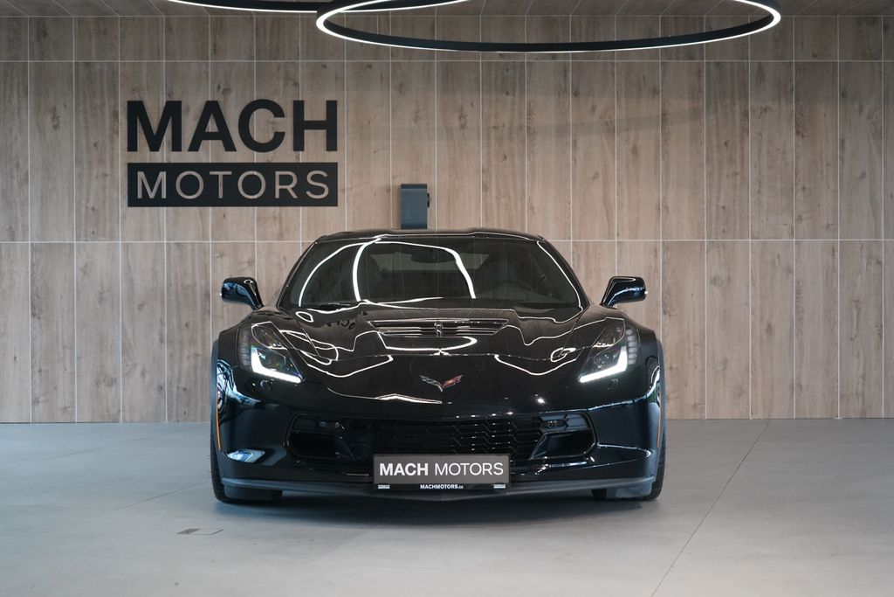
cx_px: 447
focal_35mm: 69
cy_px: 298
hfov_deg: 29.2
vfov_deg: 19.7
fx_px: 1714
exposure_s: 1/160
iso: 4000
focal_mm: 69
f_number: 5.6
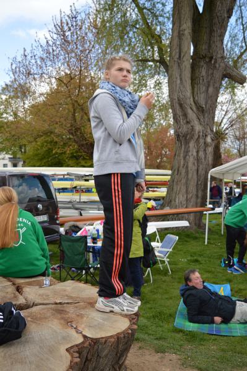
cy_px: 186
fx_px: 402
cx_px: 124
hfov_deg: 34.2
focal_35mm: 39
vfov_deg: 49.6
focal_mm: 26
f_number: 4.5
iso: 400
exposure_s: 1/1000
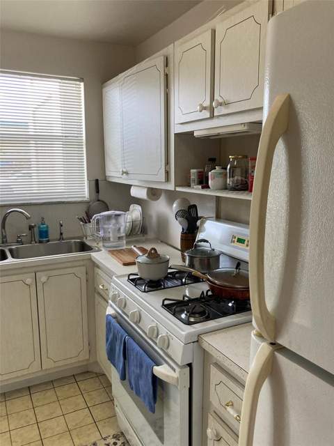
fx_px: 360
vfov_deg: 63.4
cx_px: 167
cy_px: 223
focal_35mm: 28
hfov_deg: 49.7
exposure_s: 1/120
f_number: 1.8
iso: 80
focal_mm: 3.99
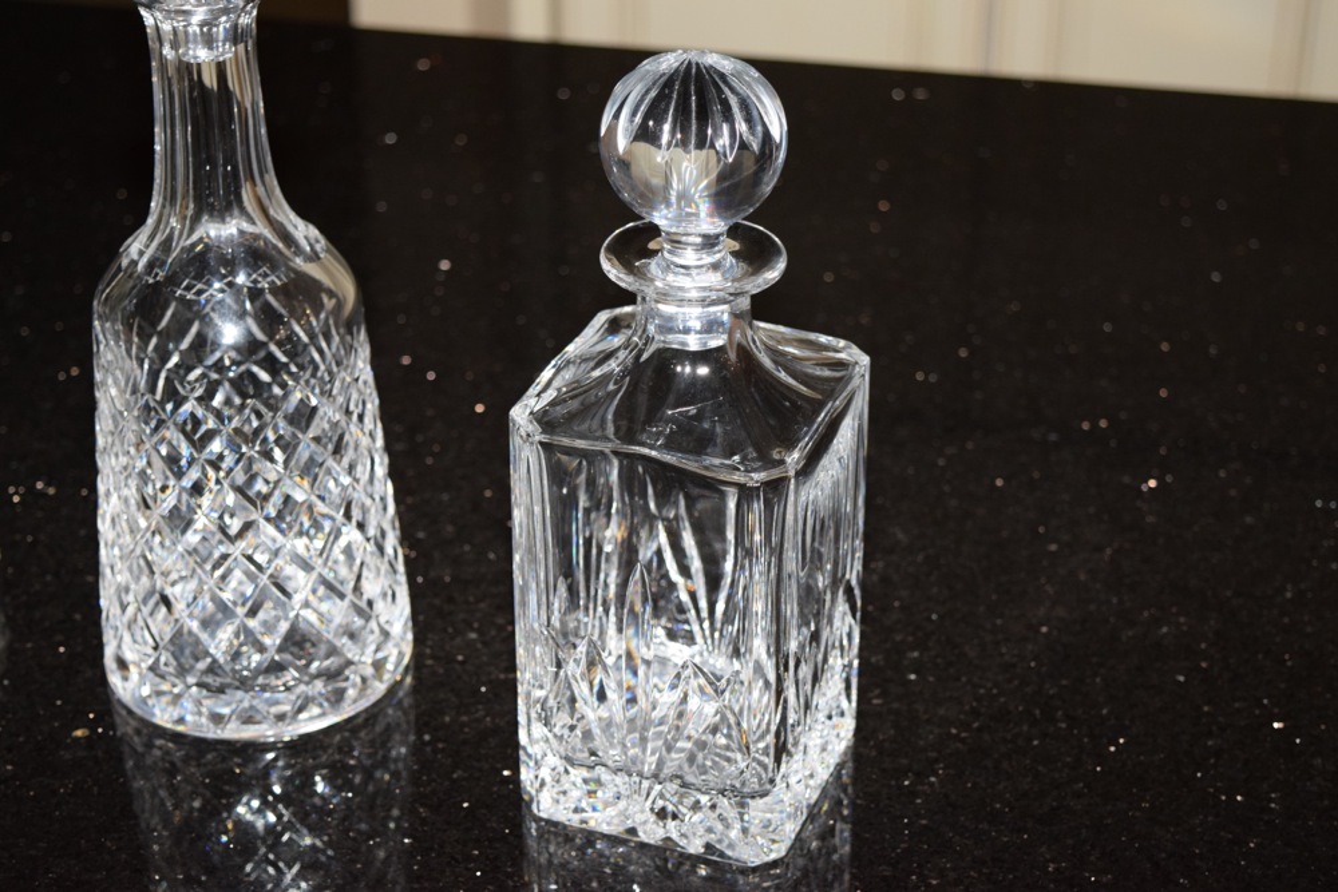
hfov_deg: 28.1
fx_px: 2676
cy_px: 446
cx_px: 669
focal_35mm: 72
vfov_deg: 18.9
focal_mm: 48
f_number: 5.3
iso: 1400
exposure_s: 1/60
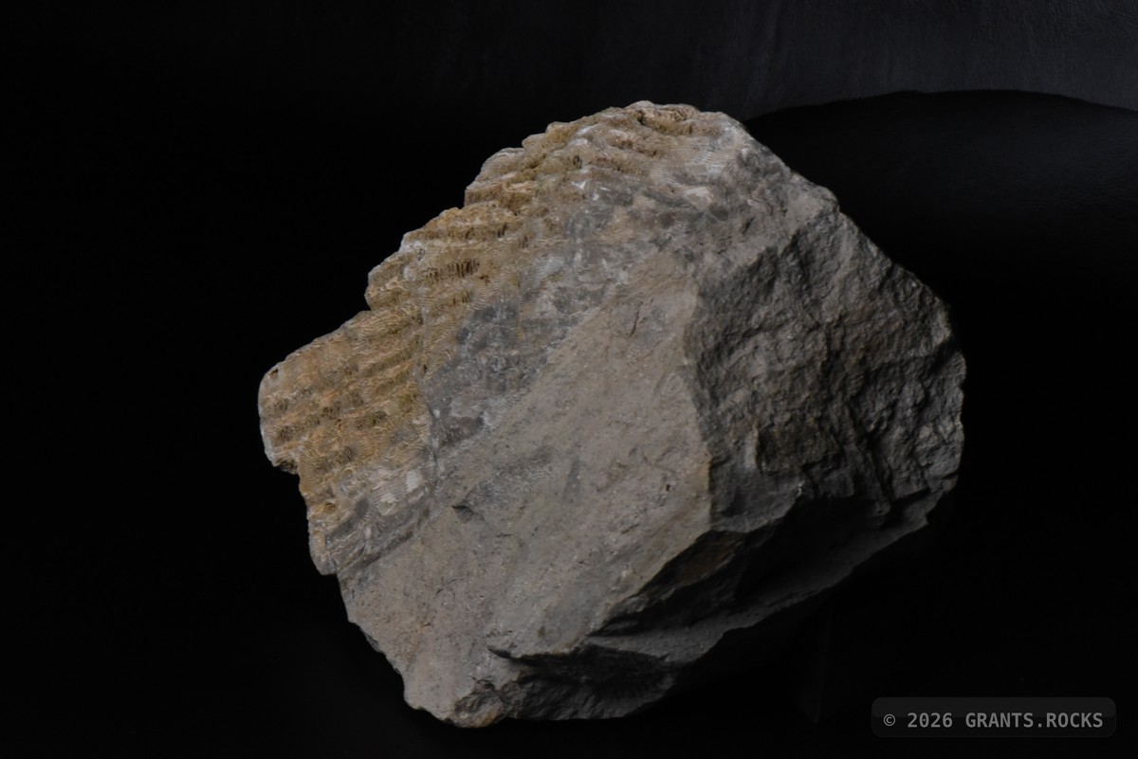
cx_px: 569
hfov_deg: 19.4
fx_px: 3320
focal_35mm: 105
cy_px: 380
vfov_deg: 13.1
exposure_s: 1/40
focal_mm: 105
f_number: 20
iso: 5000
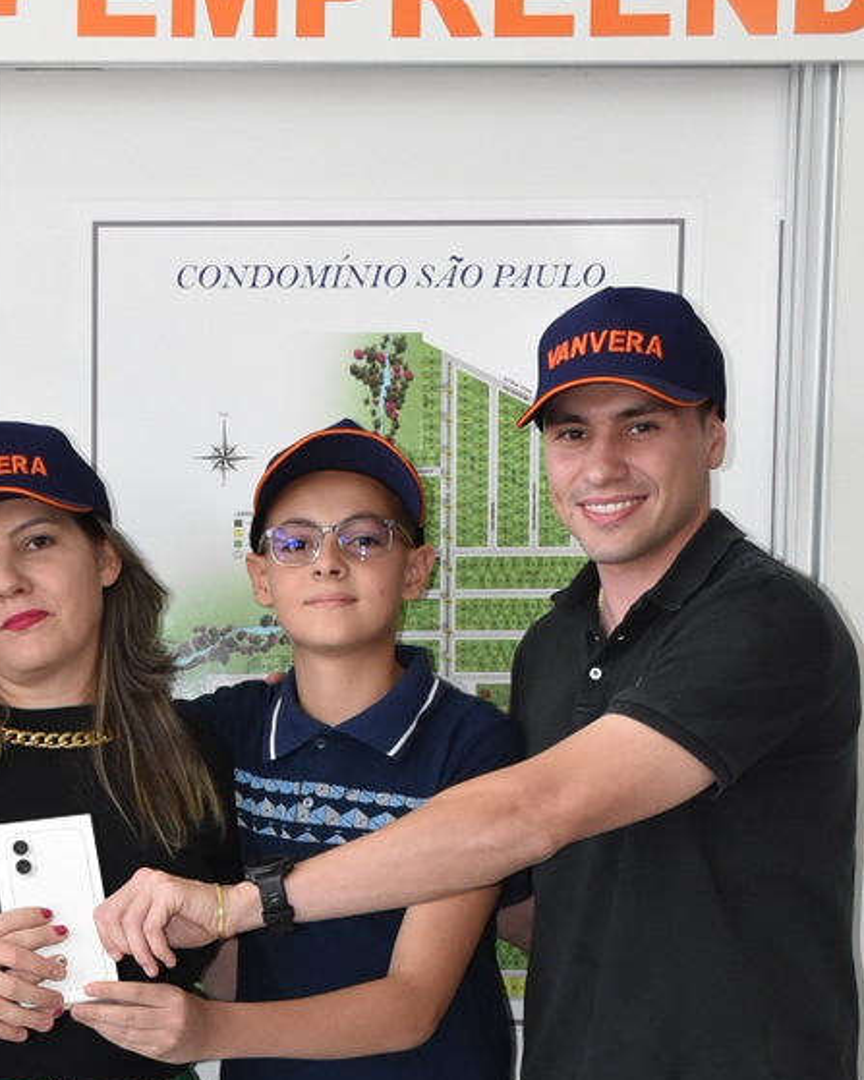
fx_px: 2595
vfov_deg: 22.8
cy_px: 1007
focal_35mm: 81
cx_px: 70
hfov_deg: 18.6
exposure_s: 1/200
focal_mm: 23
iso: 1600
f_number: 5.6
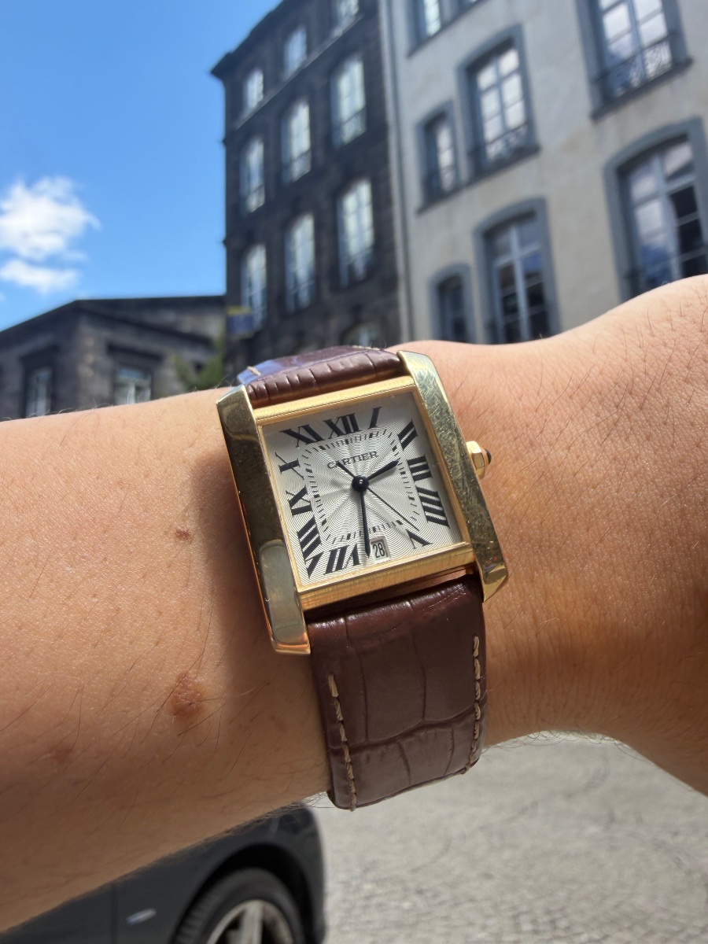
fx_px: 709
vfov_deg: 67.3
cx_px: 354
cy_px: 472
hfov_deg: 53.1
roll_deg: +3.2
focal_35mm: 26
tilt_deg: +14.3
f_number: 2.2
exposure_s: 1/238
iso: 40
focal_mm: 2.22
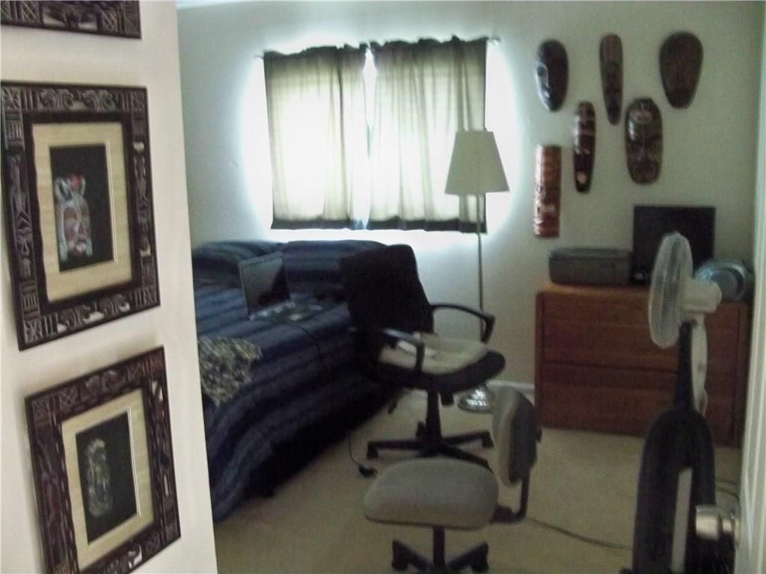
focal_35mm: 35
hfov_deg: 52.6
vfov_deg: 40.7
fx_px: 774
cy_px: 287
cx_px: 383
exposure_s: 1/8
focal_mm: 6.2
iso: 1600
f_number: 3.5
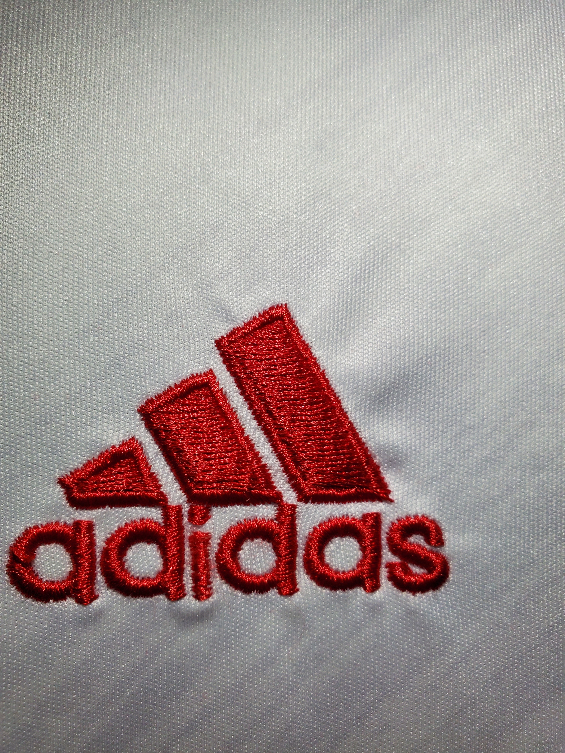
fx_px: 566
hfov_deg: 53.1
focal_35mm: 26
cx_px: 282
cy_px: 376
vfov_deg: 67.3
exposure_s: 1/100
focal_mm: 4.3
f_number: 2.4
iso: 100
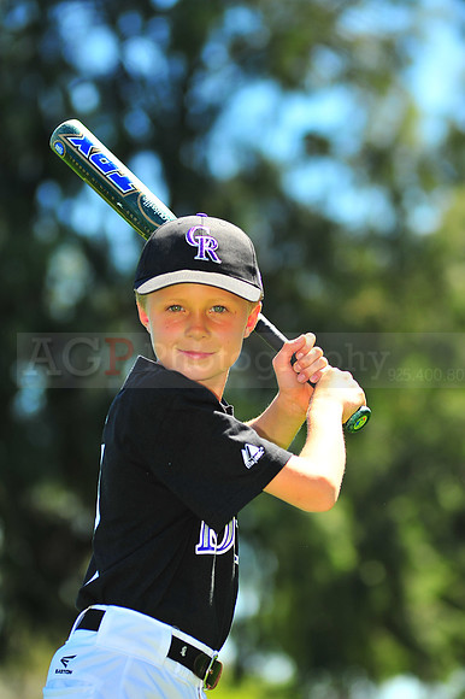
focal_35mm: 180
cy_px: 350
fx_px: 3491
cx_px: 232
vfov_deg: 11.4
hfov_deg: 7.6
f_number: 5
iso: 200
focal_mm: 180
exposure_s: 1/640
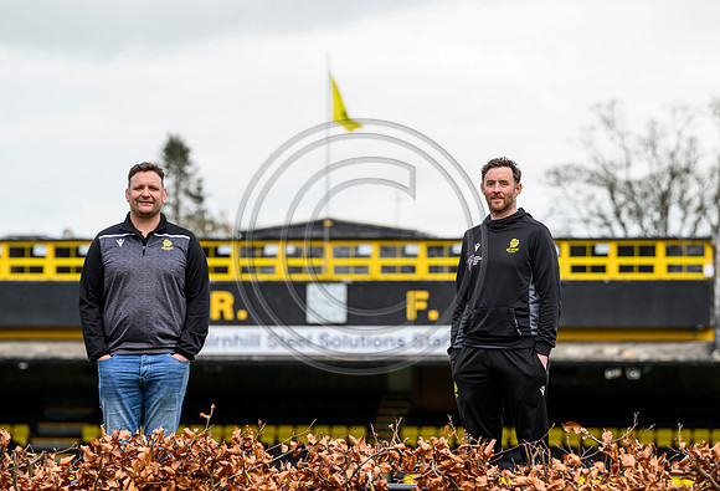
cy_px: 254
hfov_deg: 9.1
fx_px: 4503
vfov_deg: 6.2
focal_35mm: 224
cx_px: 379
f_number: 5.6
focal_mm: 200
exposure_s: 1/160
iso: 500
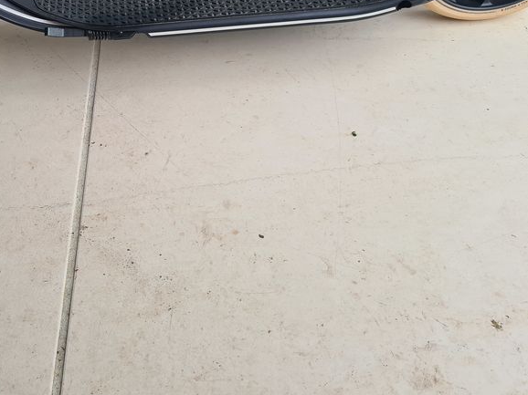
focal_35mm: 45
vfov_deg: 31.1
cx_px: 143
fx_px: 686
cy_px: 66
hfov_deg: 41.1
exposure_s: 1/100
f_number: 1.8
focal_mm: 5.4
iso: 50
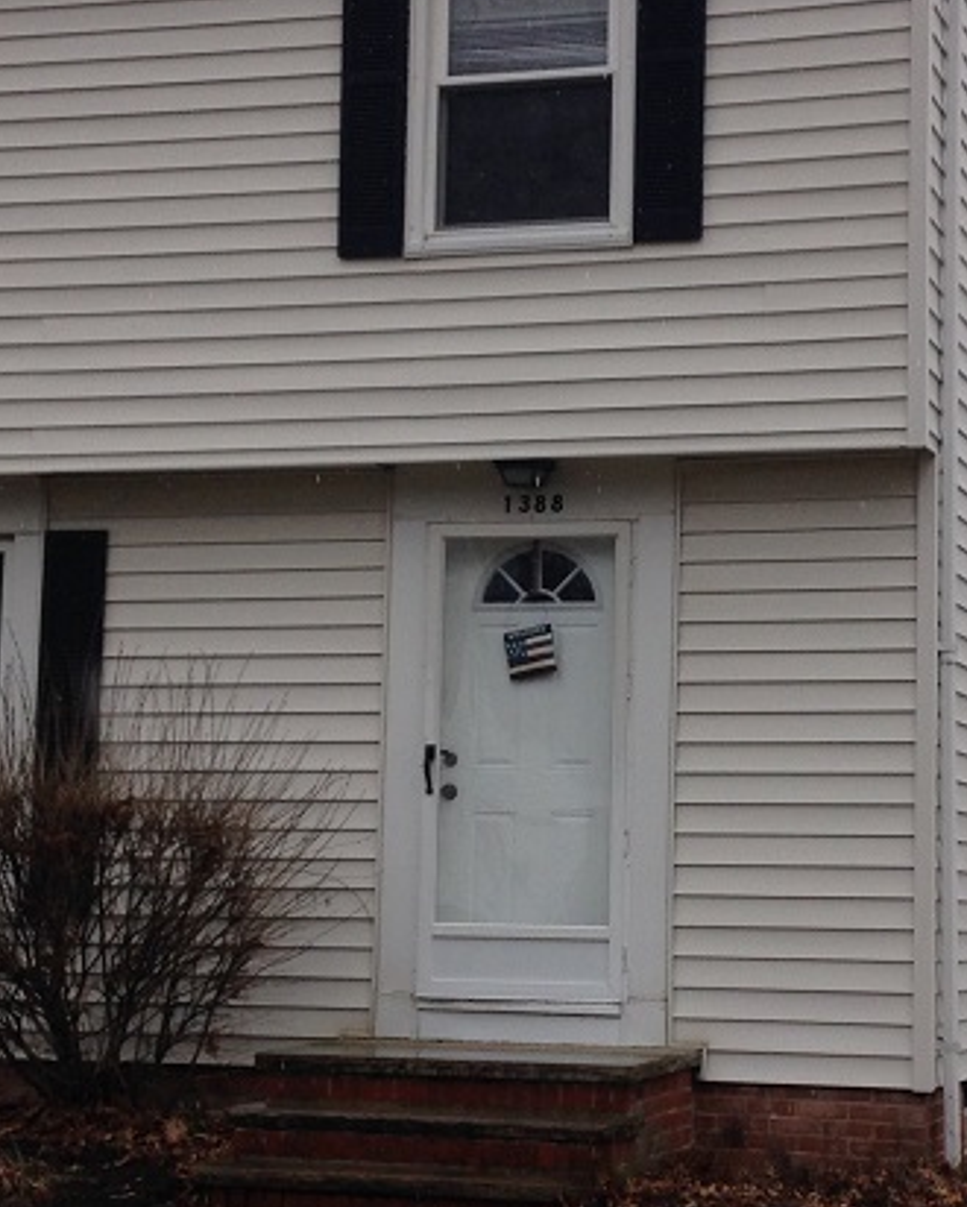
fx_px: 2860
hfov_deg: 19.1
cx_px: 692
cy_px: 615
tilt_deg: +5.0
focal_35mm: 80
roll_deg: -0.4
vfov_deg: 23.8
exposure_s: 1/1427
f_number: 2.4
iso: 50
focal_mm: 4.12
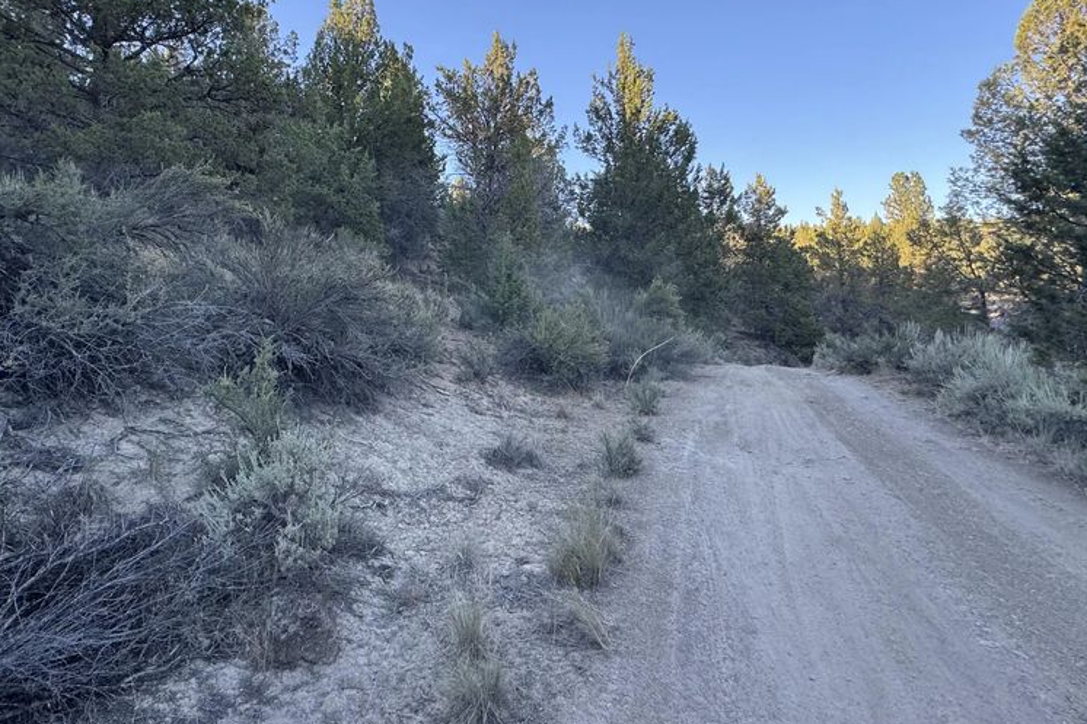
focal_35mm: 20
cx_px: 472
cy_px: 288
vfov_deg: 61.4
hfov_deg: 83.6
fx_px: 604
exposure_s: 1/172
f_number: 2.2
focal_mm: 2.22
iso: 40
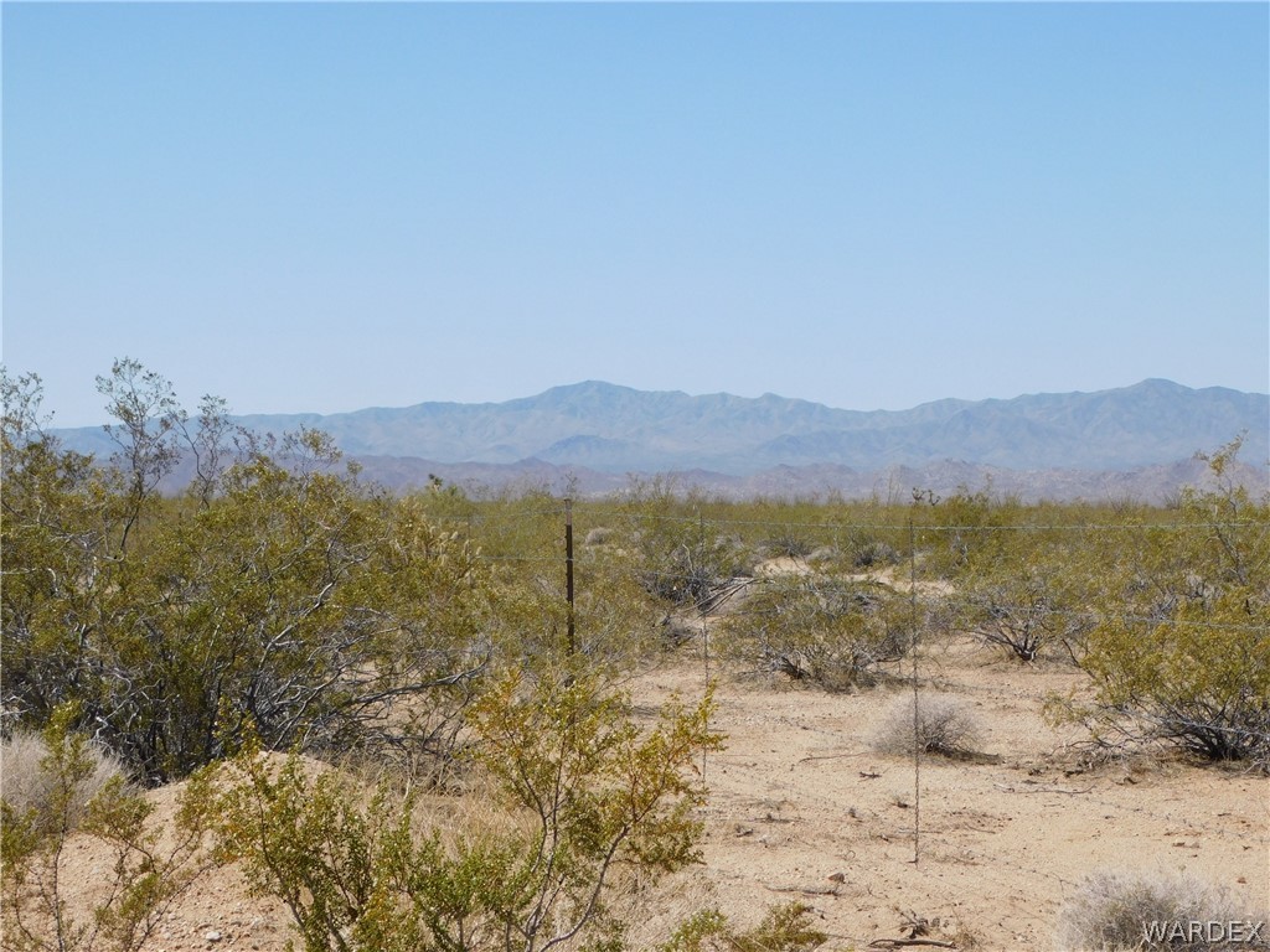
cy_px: 476
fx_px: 2935
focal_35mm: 80
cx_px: 635
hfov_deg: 24.4
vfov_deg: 18.4
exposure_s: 1/1250
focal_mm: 14.2
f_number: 4.4
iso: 125
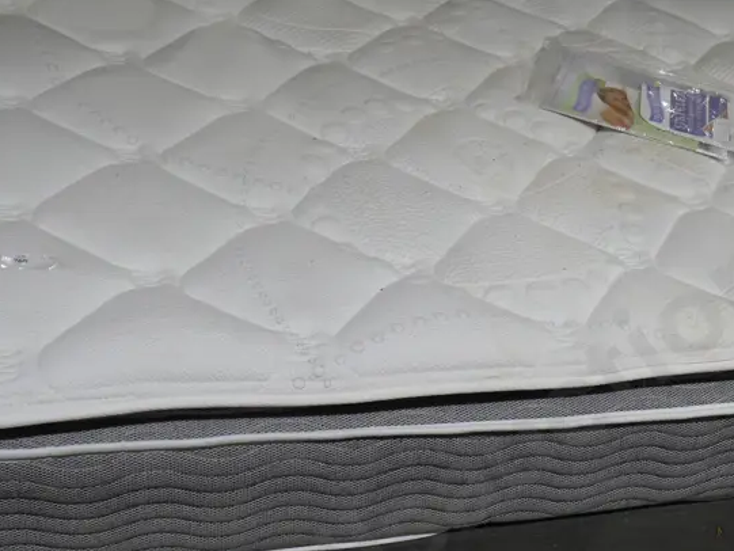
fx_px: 1124
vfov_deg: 27.0
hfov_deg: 35.5
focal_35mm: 53
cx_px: 529
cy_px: 445
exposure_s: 1/125
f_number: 4
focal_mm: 14
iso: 200
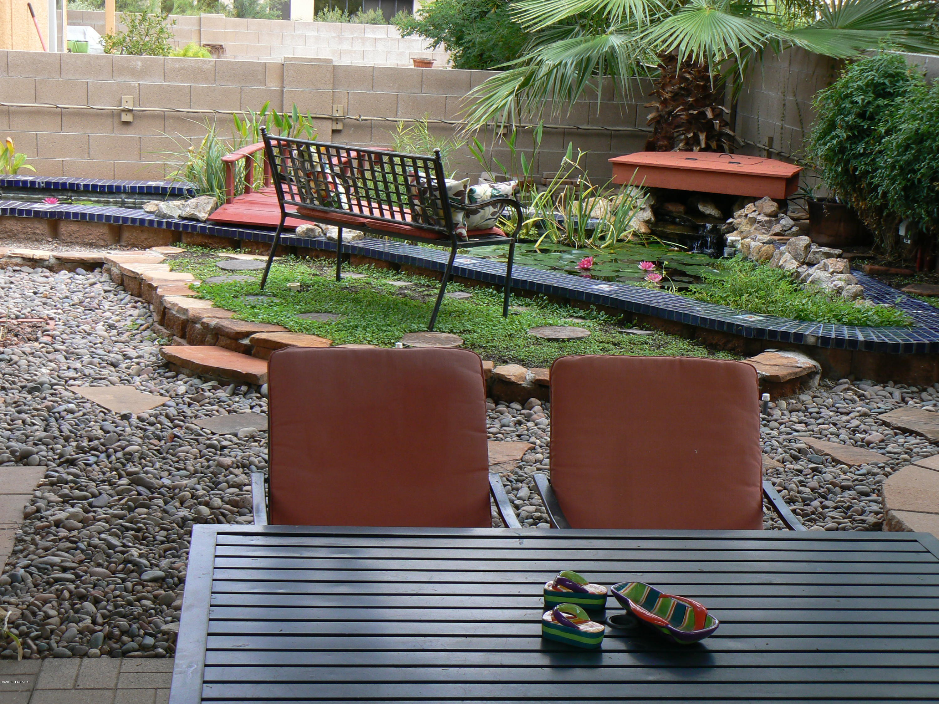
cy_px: 352
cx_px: 470
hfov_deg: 32.7
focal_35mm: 59
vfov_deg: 24.8
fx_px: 1600
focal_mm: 9.8
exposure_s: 1/125
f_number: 5
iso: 80
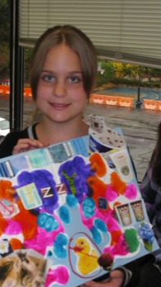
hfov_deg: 17.7
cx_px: 54
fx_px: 516
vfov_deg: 31.0
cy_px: 144
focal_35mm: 68
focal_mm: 11.1
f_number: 4.6
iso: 400
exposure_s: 1/60
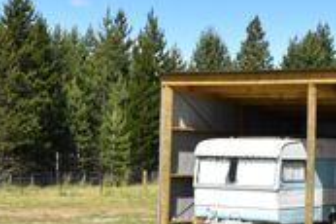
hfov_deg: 19.6
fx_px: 914
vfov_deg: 13.9
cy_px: 130
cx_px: 404
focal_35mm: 98
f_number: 10
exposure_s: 1/400
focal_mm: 24
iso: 200
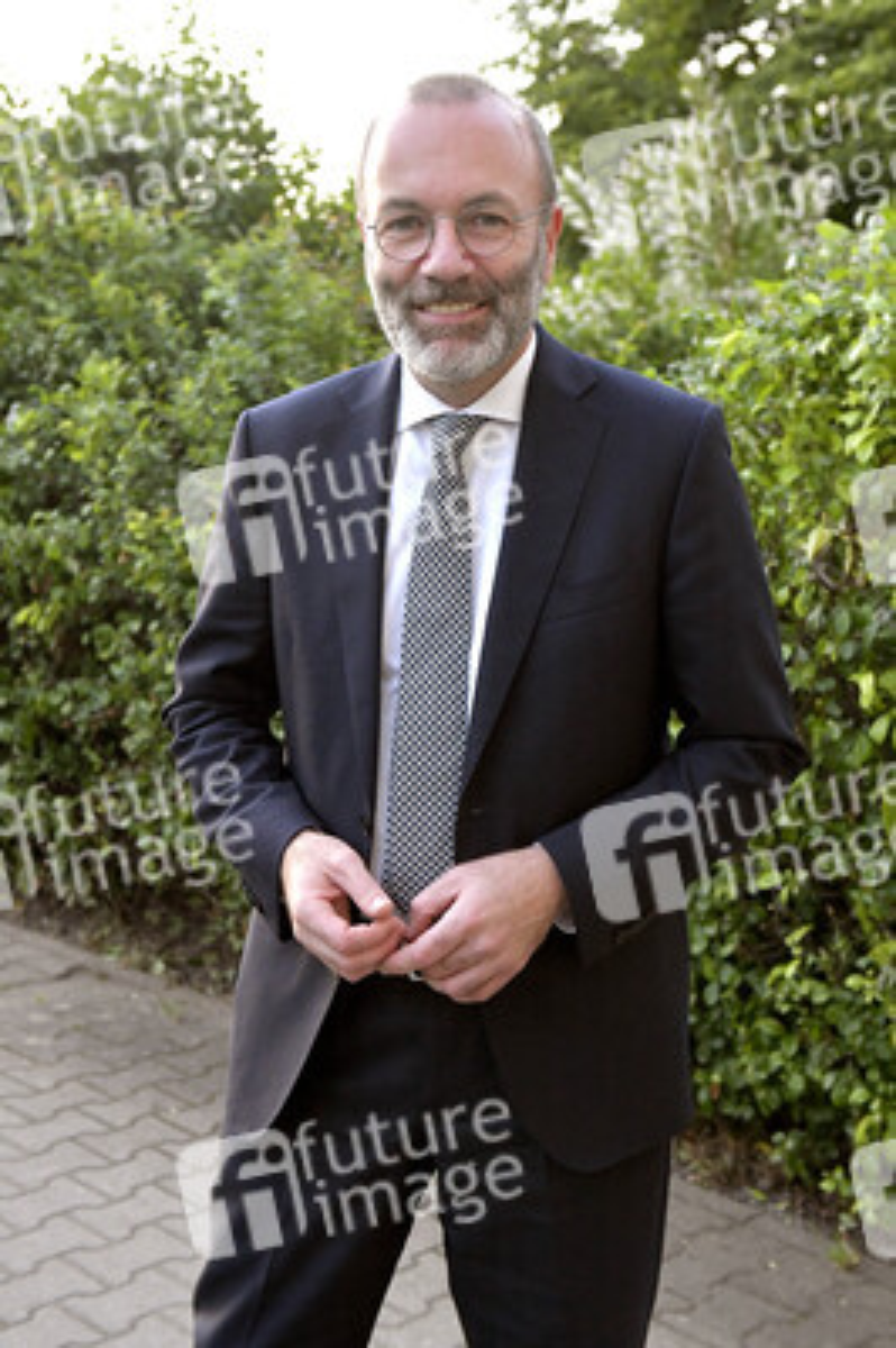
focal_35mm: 48
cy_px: 674
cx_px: 448
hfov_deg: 28.0
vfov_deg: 41.1
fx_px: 1795
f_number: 5.6
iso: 3200
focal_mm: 48
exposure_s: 1/200
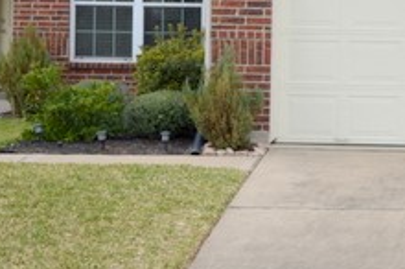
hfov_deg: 18.5
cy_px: 63
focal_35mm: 109
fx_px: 1224
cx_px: 344
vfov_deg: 12.5
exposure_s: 1/125
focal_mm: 20
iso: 100
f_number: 5.6
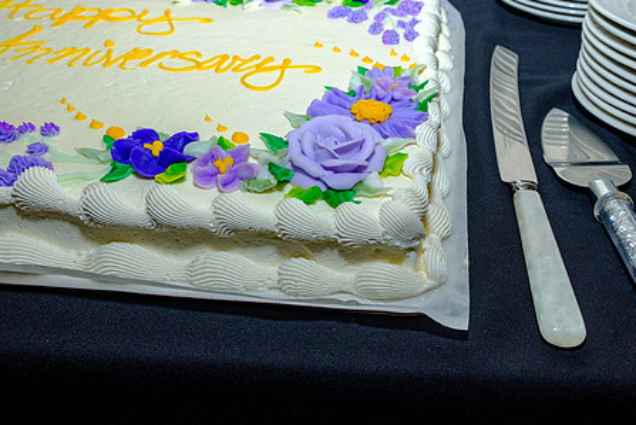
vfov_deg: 37.9
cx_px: 384
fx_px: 619
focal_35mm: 35
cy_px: 197
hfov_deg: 54.0
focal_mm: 18
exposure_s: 1/160
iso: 1600
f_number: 5.6
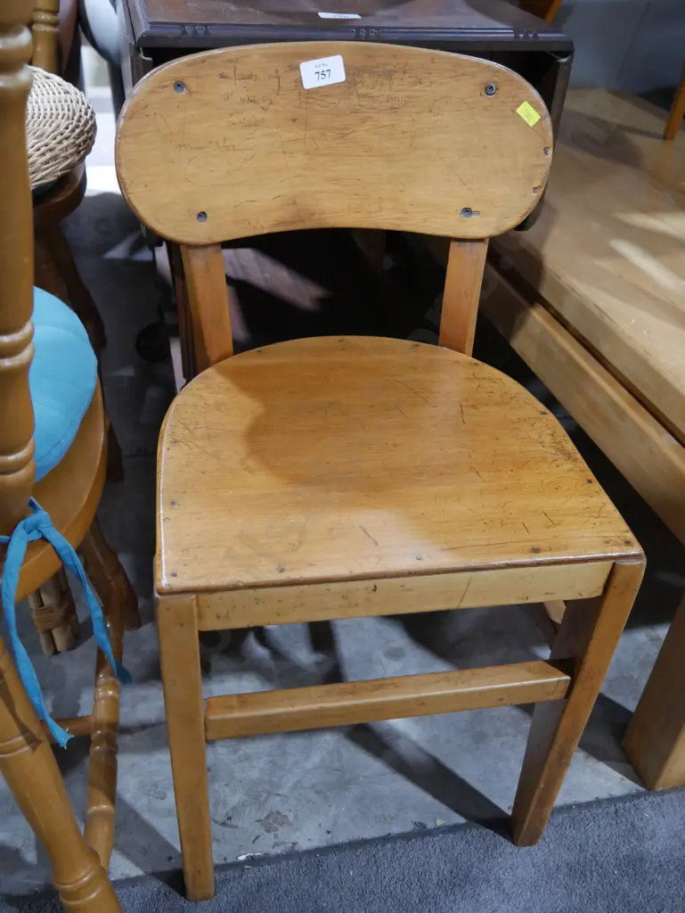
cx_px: 342
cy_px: 456
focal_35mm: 32
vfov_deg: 56.8
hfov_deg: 44.2
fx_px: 844
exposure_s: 1/60
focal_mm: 16
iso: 1600
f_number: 3.6
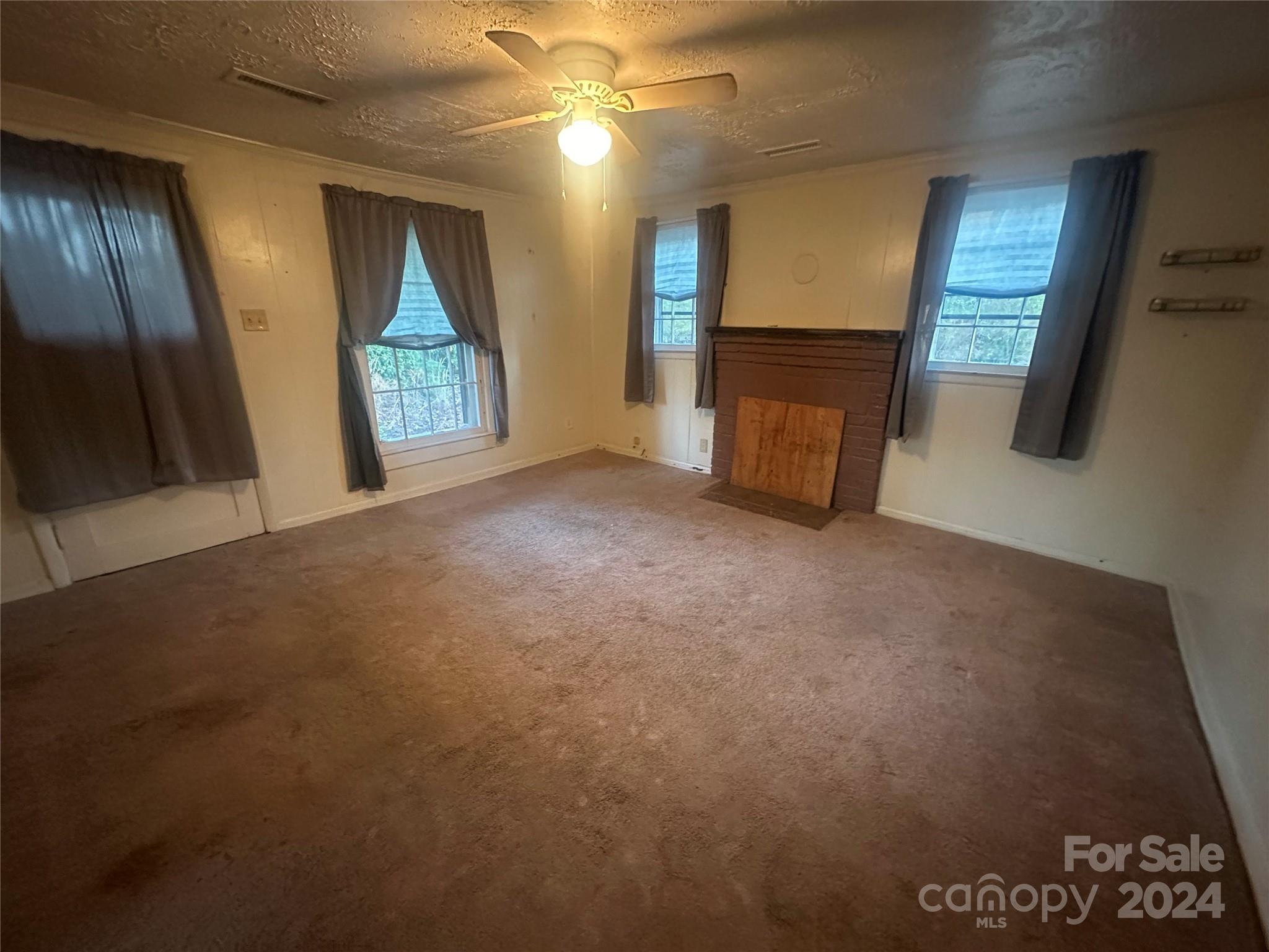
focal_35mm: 14
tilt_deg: -17.2
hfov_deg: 102.1
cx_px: 634
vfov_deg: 85.7
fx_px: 513
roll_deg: -0.6
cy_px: 476
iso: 1250
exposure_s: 1/60
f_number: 2.2
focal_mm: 2.22
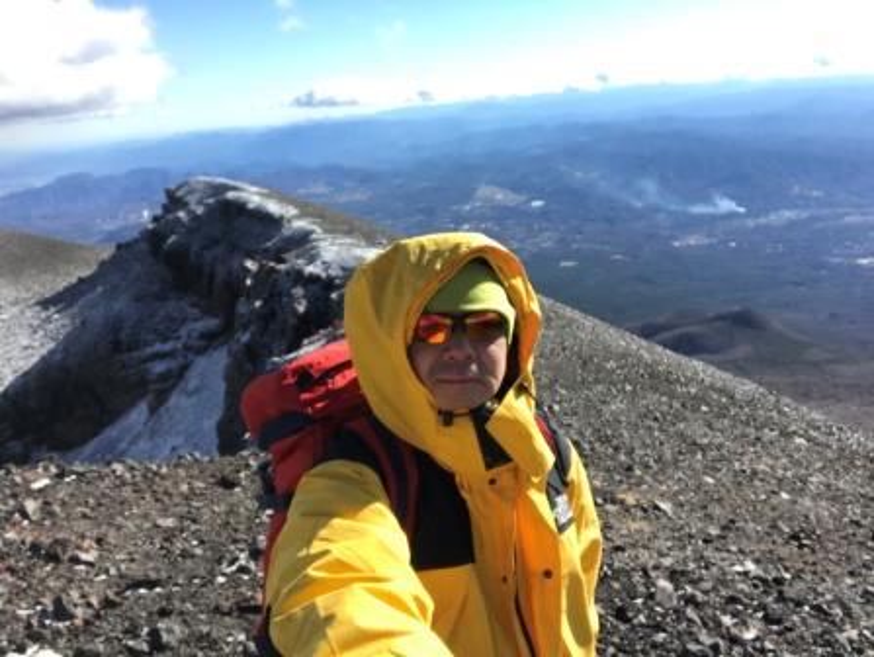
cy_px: 328
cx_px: 437
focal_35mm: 32
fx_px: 809
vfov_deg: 44.2
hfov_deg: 56.8
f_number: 2.2
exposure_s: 1/750
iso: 25
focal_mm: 2.87
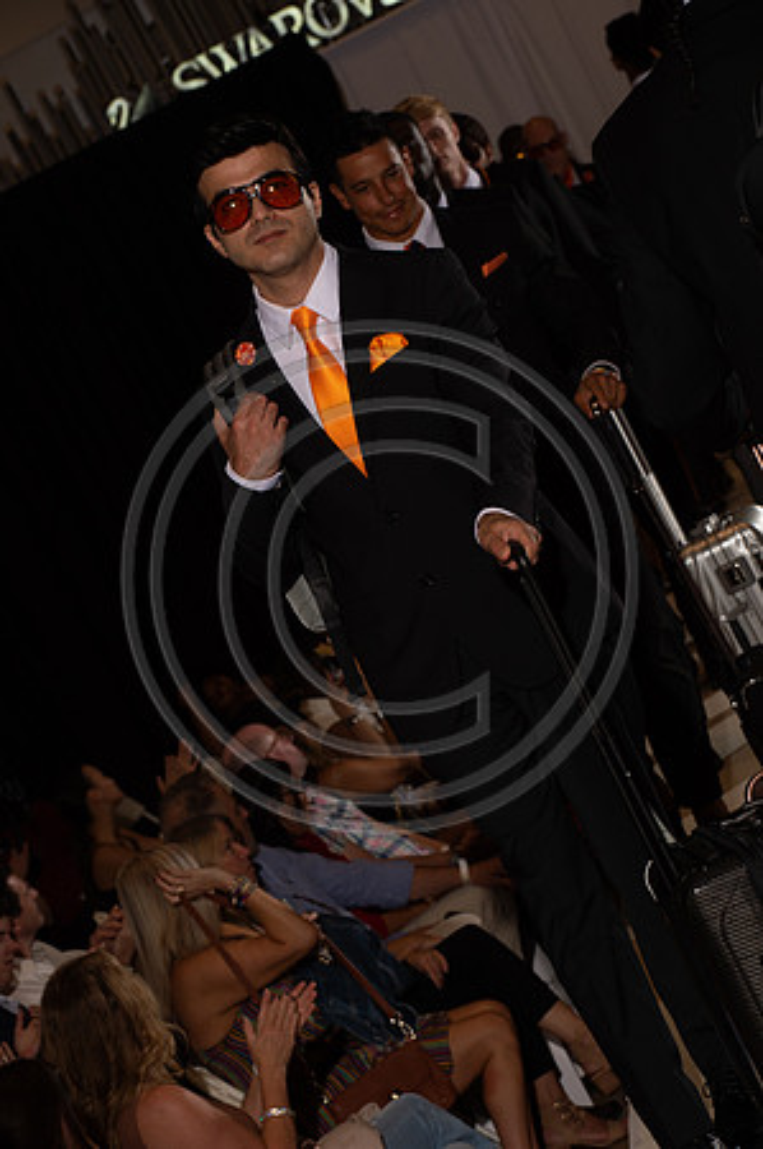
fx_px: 3887
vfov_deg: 16.8
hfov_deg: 11.2
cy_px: 574
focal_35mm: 122
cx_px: 382
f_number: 9
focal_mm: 122
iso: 800
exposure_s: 1/250
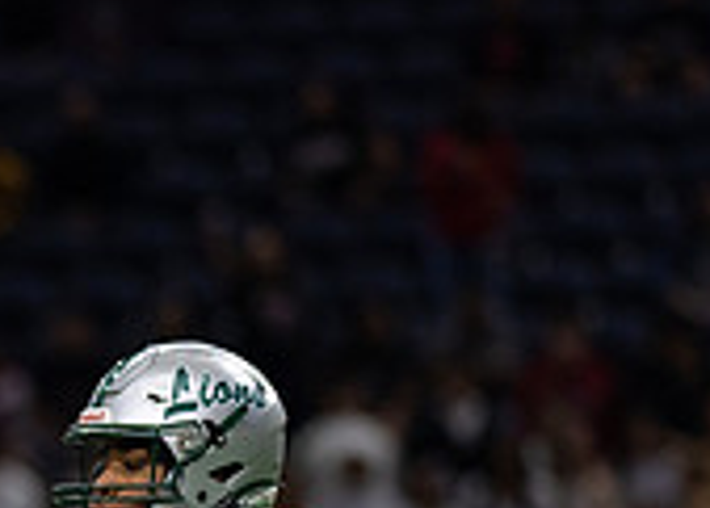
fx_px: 14106
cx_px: -278
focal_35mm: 699
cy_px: 818
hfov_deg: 2.9
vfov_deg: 2.1
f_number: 1.8
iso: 1000
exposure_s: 1/1600
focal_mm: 135
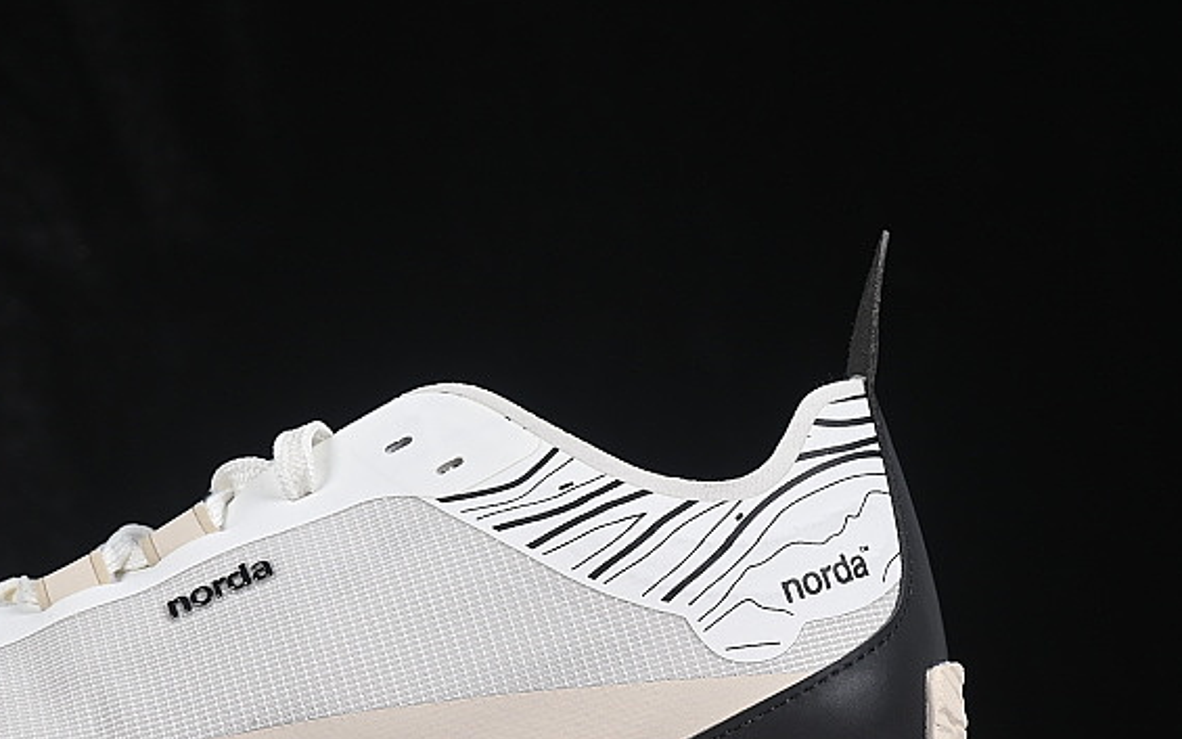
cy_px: 557
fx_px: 4703
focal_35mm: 146
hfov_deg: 14.3
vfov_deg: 9.0
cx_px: 266
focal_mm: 50
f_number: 8
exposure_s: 1/80
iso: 160
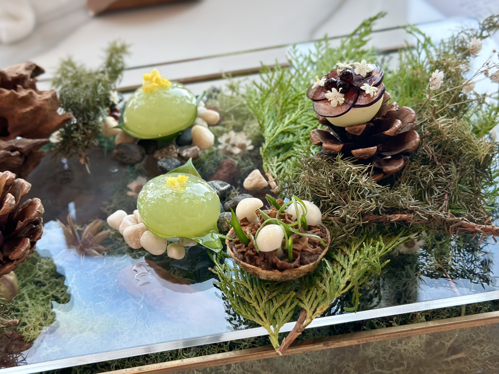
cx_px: 250
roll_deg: -0.9
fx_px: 692
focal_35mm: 48
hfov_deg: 39.7
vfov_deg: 30.3
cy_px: 187
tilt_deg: -39.9
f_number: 1.78
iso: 100
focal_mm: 6.86
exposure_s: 1/170
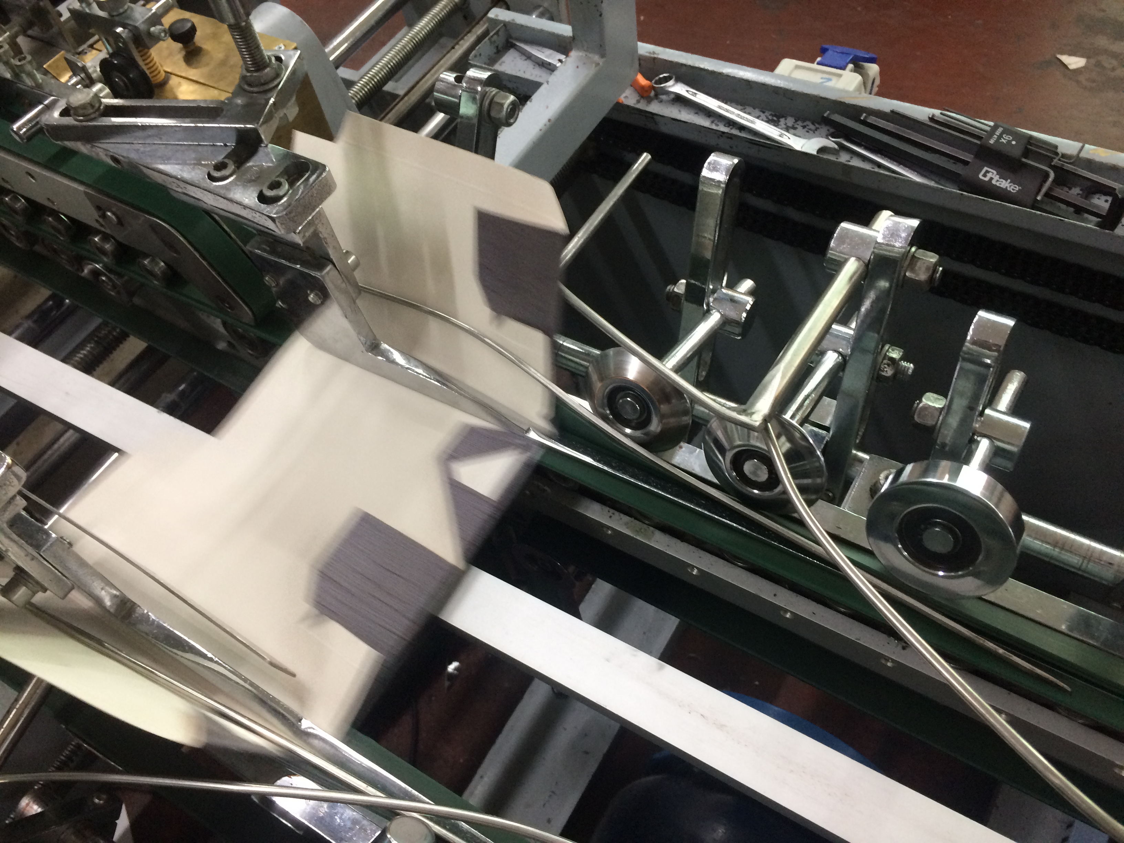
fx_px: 942
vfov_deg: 48.2
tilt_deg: -55.1
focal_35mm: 29
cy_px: 422
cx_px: 562
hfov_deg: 61.7
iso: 125
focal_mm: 4.15
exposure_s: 1/33
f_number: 2.2
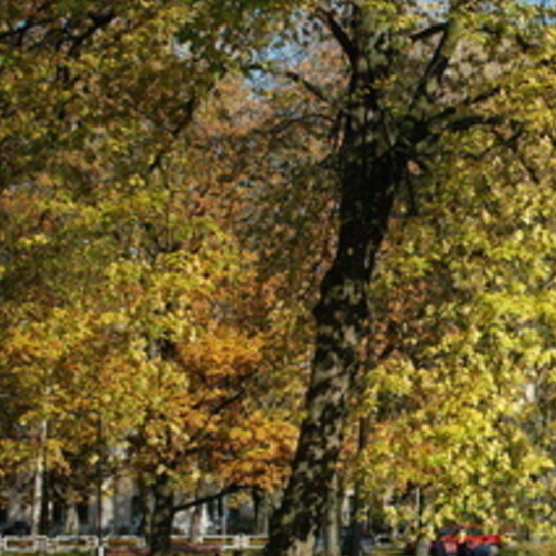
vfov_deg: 12.1
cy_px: 356
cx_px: 647
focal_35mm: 144
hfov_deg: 11.9
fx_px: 2617
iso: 400
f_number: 4.8
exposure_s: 1/1000
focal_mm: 48
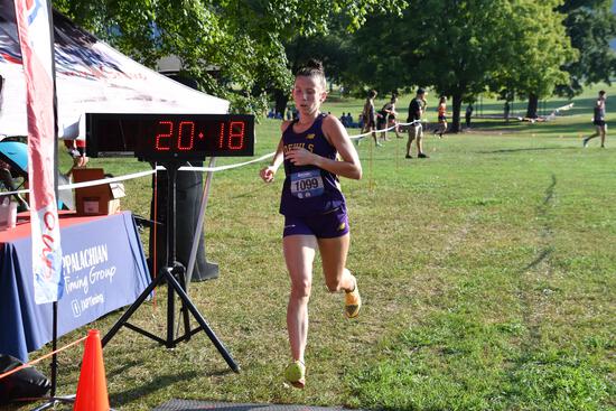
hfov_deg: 38.2
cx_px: 308
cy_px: 206
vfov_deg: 26.0
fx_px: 890
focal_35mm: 52
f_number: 5
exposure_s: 1/1250
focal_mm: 35
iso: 400
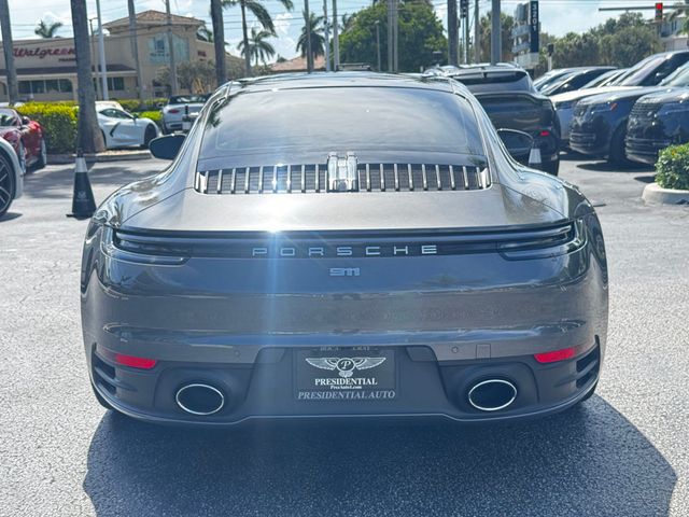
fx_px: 955
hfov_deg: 39.7
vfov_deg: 30.3
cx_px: 344
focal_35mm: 48
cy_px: 258
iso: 64
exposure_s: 1/527
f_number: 1.78
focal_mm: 6.76
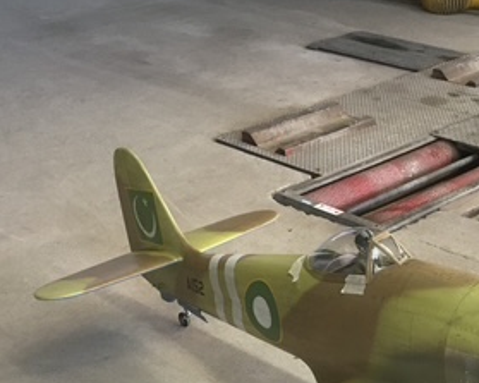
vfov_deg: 22.6
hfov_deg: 28.5
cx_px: 383
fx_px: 921
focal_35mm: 65
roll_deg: +1.9
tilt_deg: -34.9
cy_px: 380
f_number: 2.2
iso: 160
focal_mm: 4.15
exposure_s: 1/33
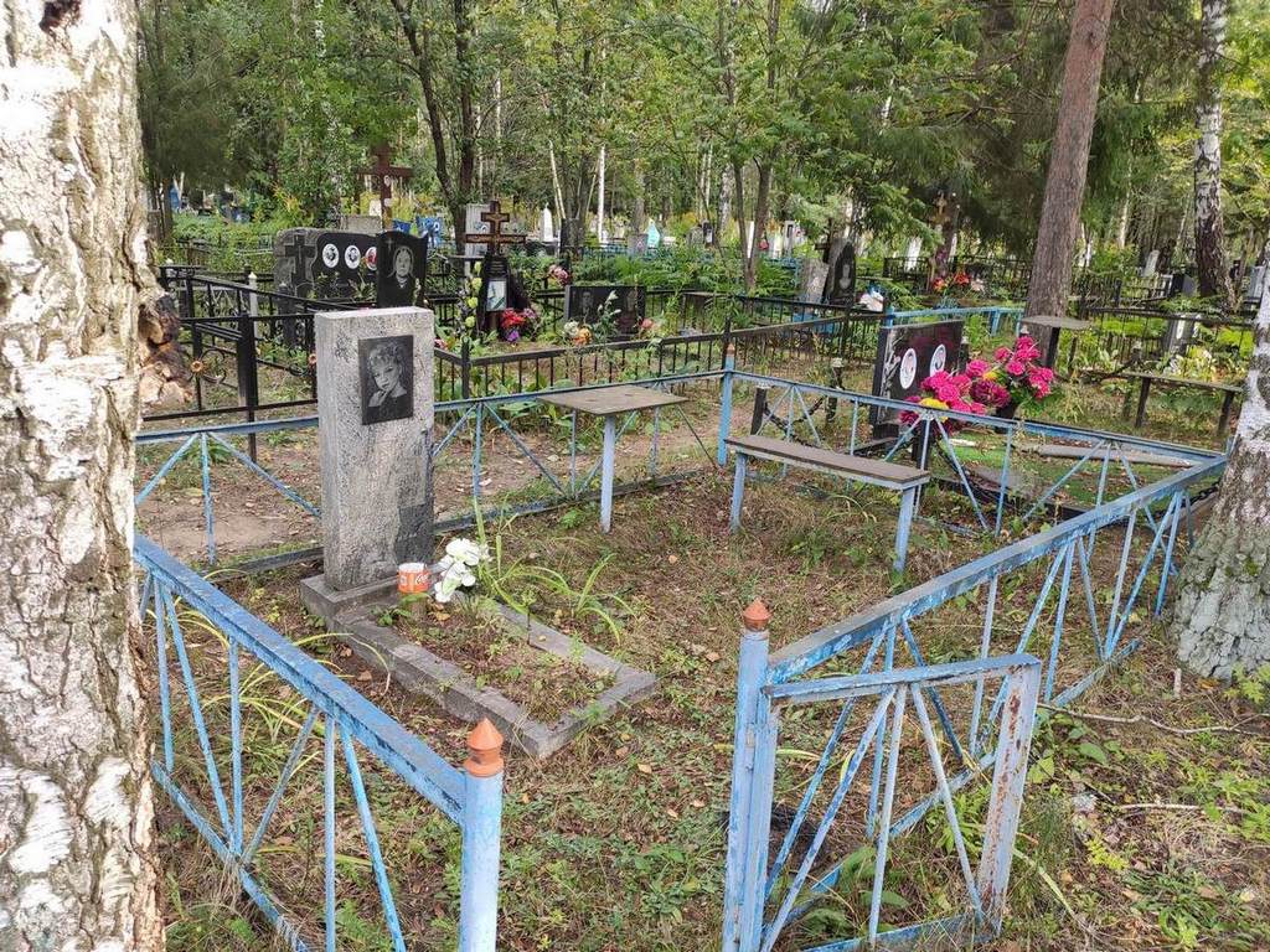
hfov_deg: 67.3
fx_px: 954
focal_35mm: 26
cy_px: 476
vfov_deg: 53.1
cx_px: 635
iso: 112
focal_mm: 4.77
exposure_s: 1/154
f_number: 1.75
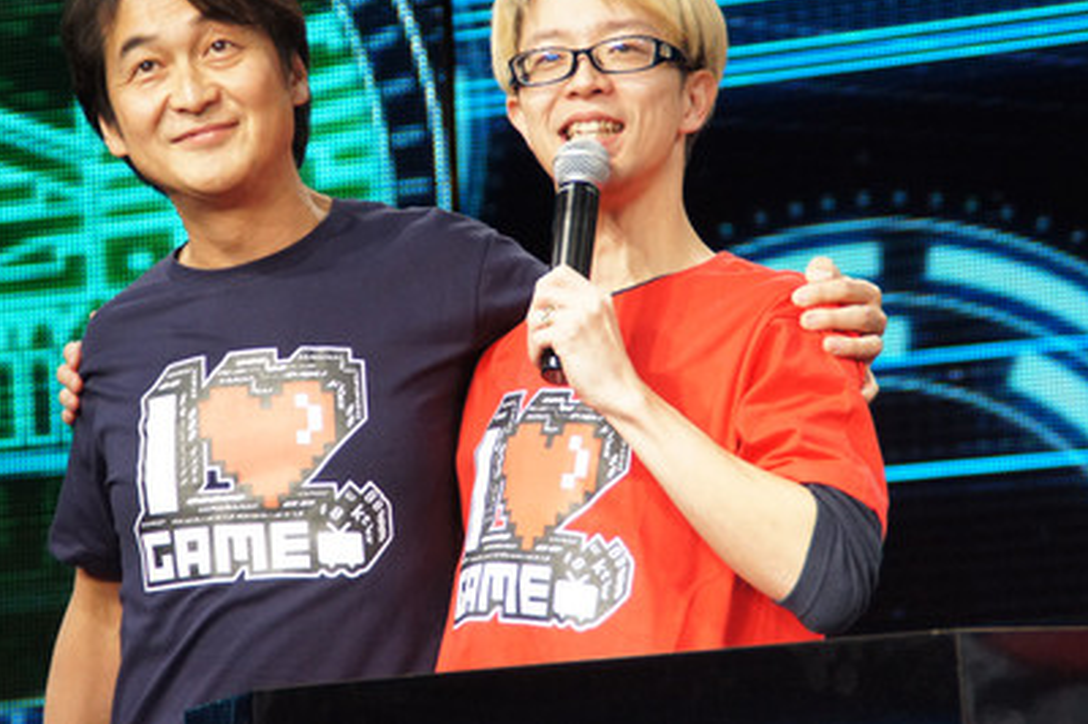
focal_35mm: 288
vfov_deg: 4.8
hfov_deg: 7.2
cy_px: 271
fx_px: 8697
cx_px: 427
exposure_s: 1/200
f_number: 7.1
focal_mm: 150
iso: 1600
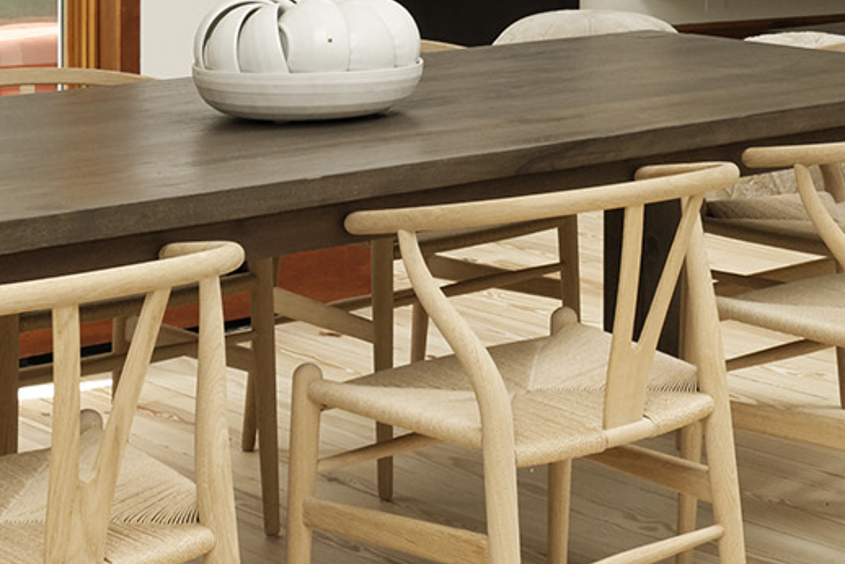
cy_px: -197
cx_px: 843
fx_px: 2325
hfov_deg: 20.0
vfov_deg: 13.3
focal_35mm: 99
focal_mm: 19
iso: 640
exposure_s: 1/100
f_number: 7.1
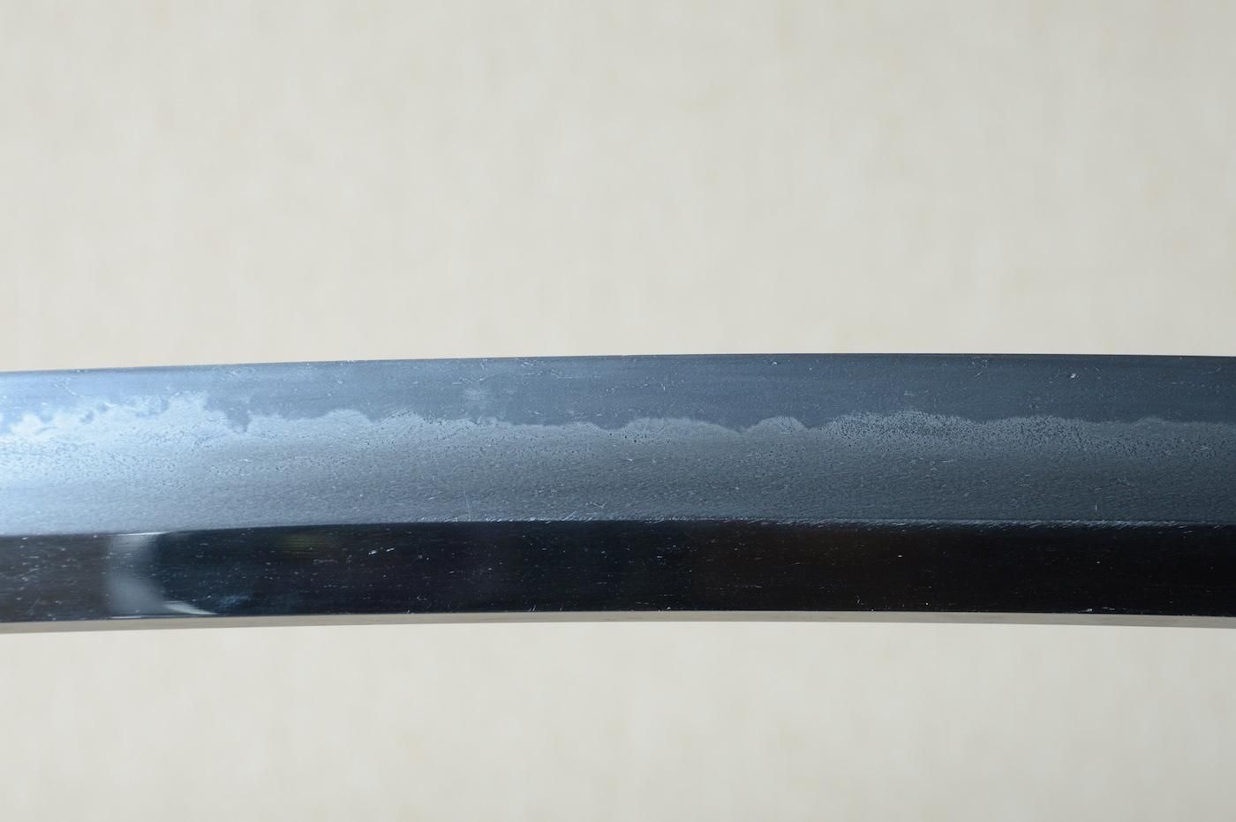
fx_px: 4631
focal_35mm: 135
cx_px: 618
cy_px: 411
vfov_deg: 10.1
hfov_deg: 15.2
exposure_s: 1/2
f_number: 11
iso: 400
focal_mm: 90
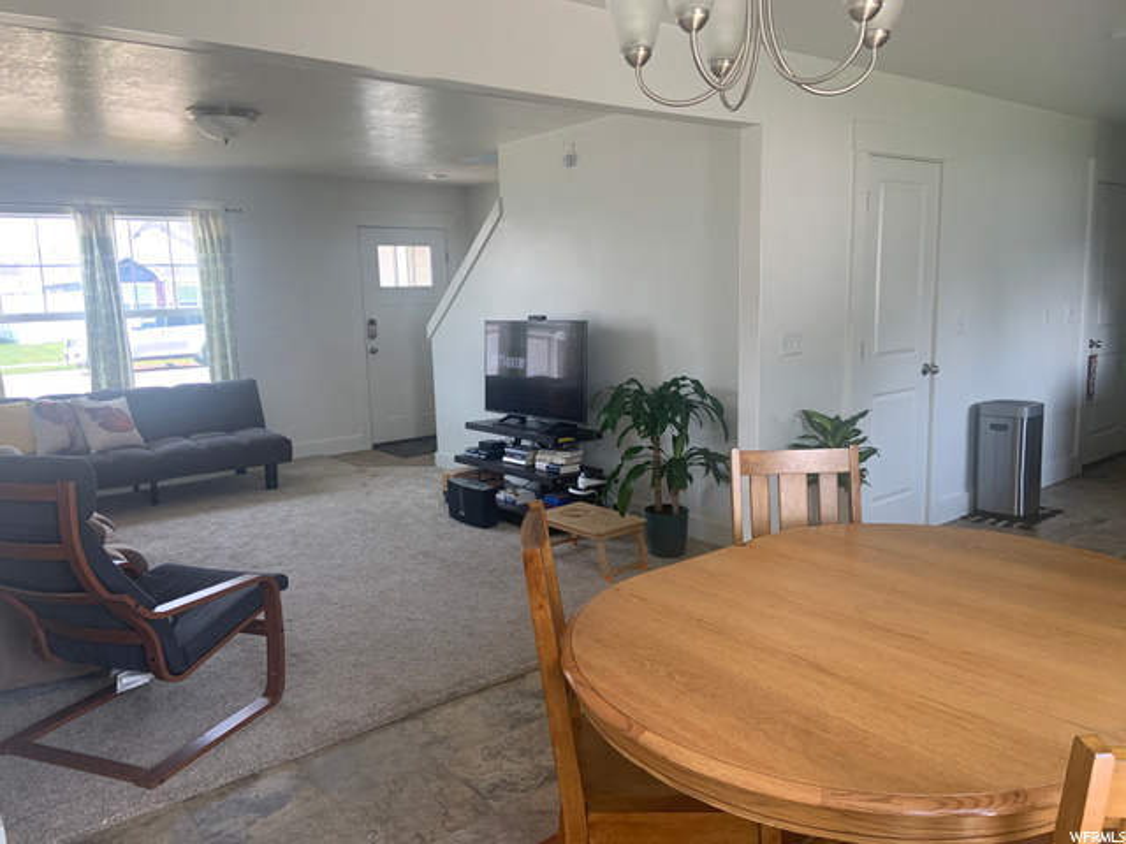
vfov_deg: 53.1
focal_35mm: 26
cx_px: 563
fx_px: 846
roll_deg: +2.2
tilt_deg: -10.2
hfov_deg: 67.3
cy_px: 422
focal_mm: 4.25
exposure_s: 1/121
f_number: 1.8
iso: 80
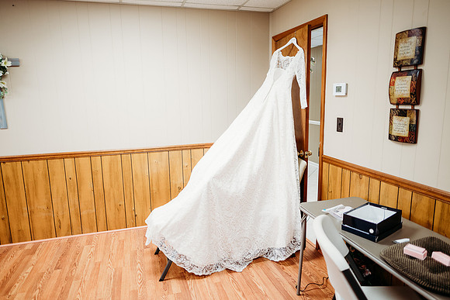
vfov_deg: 53.2
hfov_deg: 73.7
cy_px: 150
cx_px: 225
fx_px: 300
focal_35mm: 24
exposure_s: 1/125
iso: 640
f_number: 1.8
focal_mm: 24
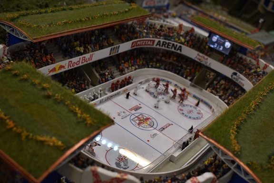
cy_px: 92
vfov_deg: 28.9
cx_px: 137
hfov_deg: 42.3
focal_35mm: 46
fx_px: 354
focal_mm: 31
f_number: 5.6
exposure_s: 1/125
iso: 400
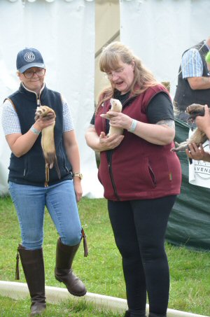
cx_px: 105
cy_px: 158
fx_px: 1846
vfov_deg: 9.8
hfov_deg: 6.5
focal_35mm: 210
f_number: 8
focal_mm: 140
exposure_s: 1/640
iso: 1600
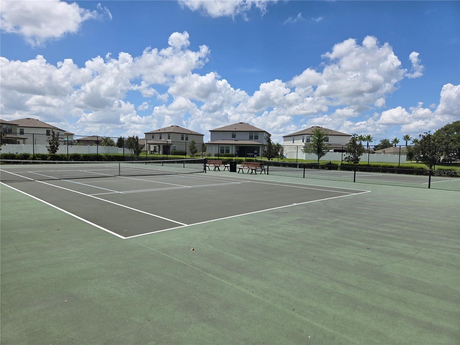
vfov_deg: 58.9
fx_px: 306
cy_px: 172
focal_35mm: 23
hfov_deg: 73.9
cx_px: 230
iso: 32
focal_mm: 5.4
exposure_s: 1/2921
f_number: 1.8
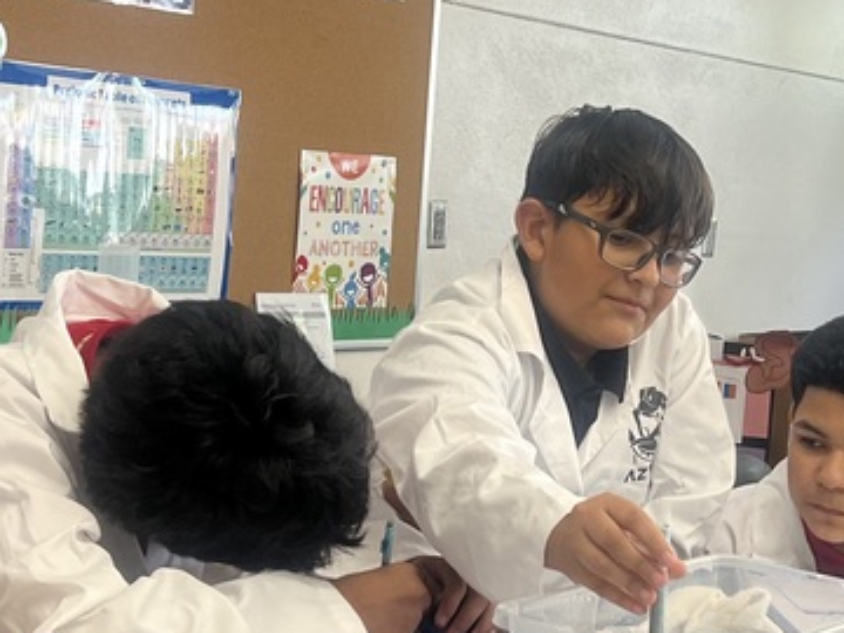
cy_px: 366
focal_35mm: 74
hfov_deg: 26.2
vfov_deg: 19.9
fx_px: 1804
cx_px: 560
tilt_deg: -6.7
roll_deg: -5.5
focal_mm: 5.7
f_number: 1.5
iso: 100
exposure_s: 1/120
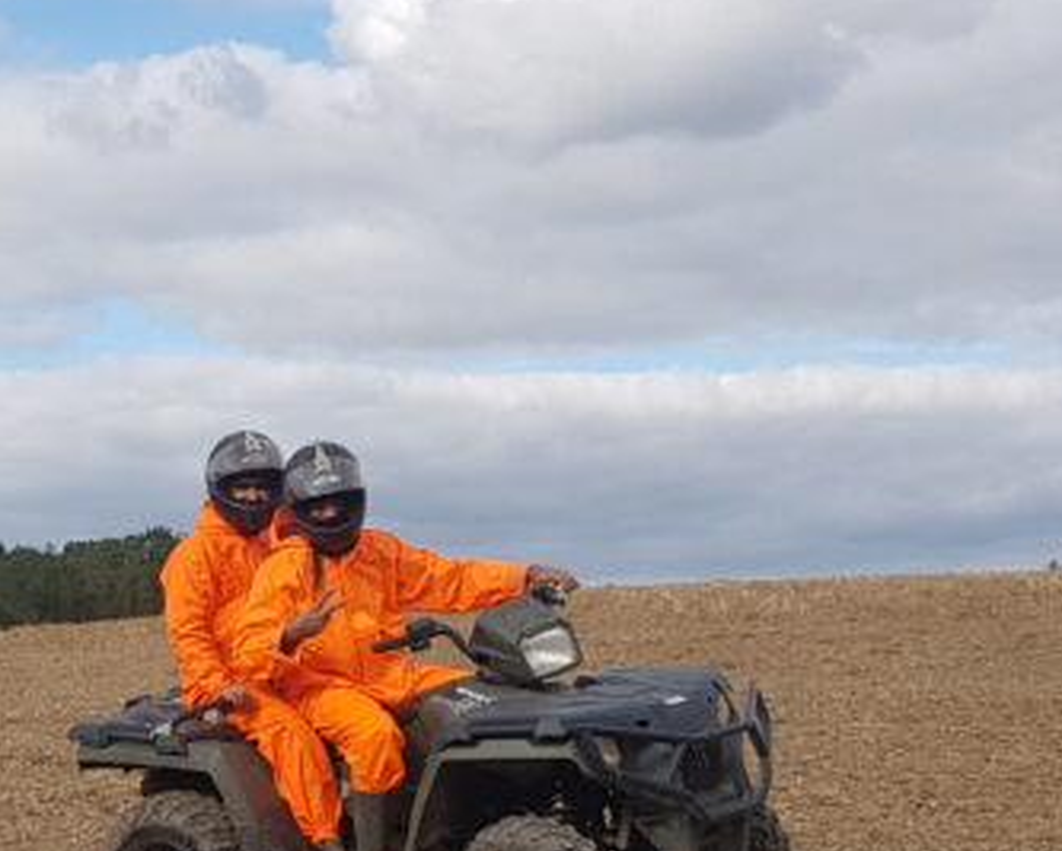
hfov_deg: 23.7
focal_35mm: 78
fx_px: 2454
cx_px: 92
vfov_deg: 19.2
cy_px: 845
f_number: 1.7
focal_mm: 4.2
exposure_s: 1/1792
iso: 40
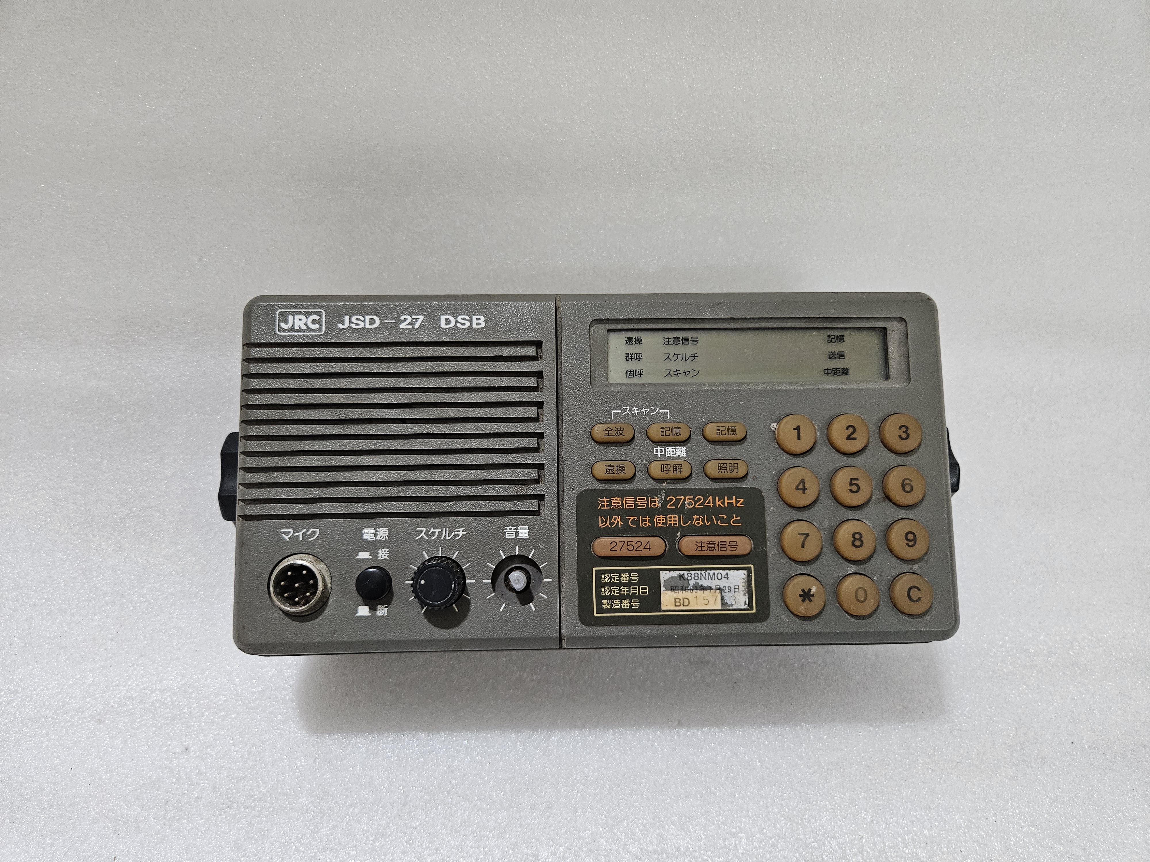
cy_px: 431
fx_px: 764
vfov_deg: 58.9
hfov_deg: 73.9
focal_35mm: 23
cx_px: 575
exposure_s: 1/100
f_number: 1.8
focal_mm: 5.4
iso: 500
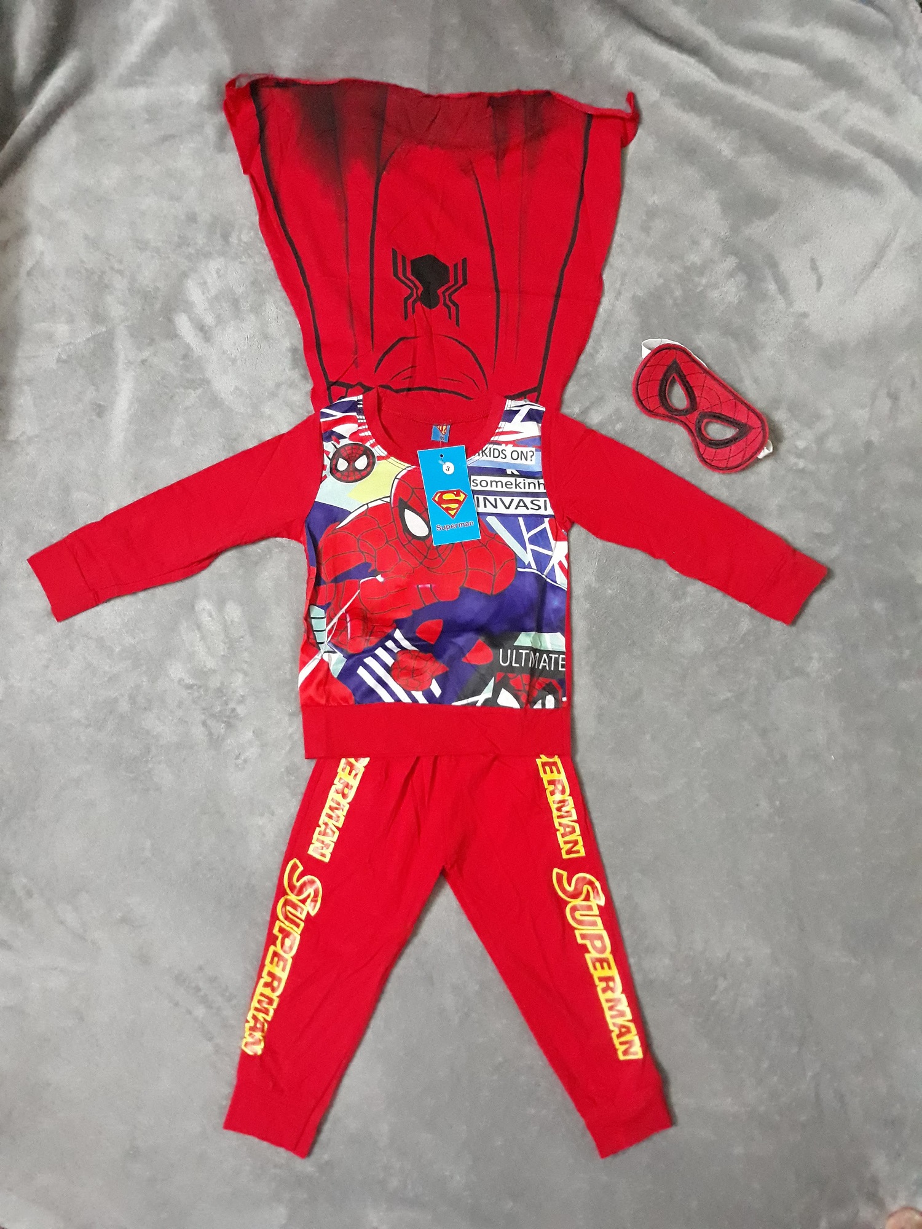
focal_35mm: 27
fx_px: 959
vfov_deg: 65.3
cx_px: 461
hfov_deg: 51.4
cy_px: 614
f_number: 1.7
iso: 640
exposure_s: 1/20
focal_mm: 3.71
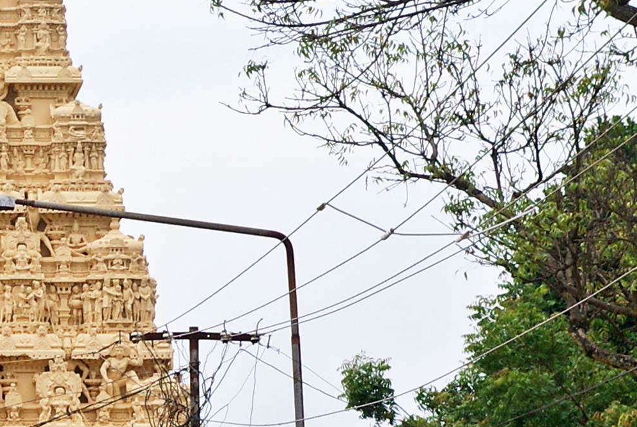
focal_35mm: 175
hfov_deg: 11.0
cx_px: -459
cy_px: 193
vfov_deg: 7.9
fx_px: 3101
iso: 100
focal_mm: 30
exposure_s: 1/320
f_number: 8
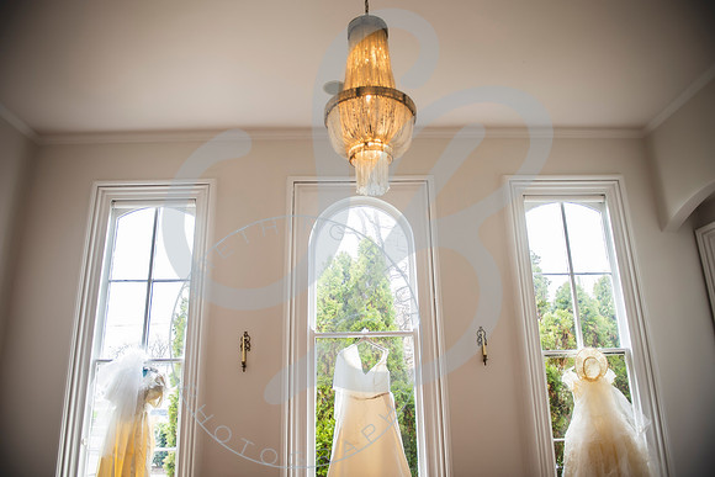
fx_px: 479
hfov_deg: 73.5
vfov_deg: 53.0
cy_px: 238
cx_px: 358
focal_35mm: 24
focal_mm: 24
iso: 100
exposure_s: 1/125
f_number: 2.8
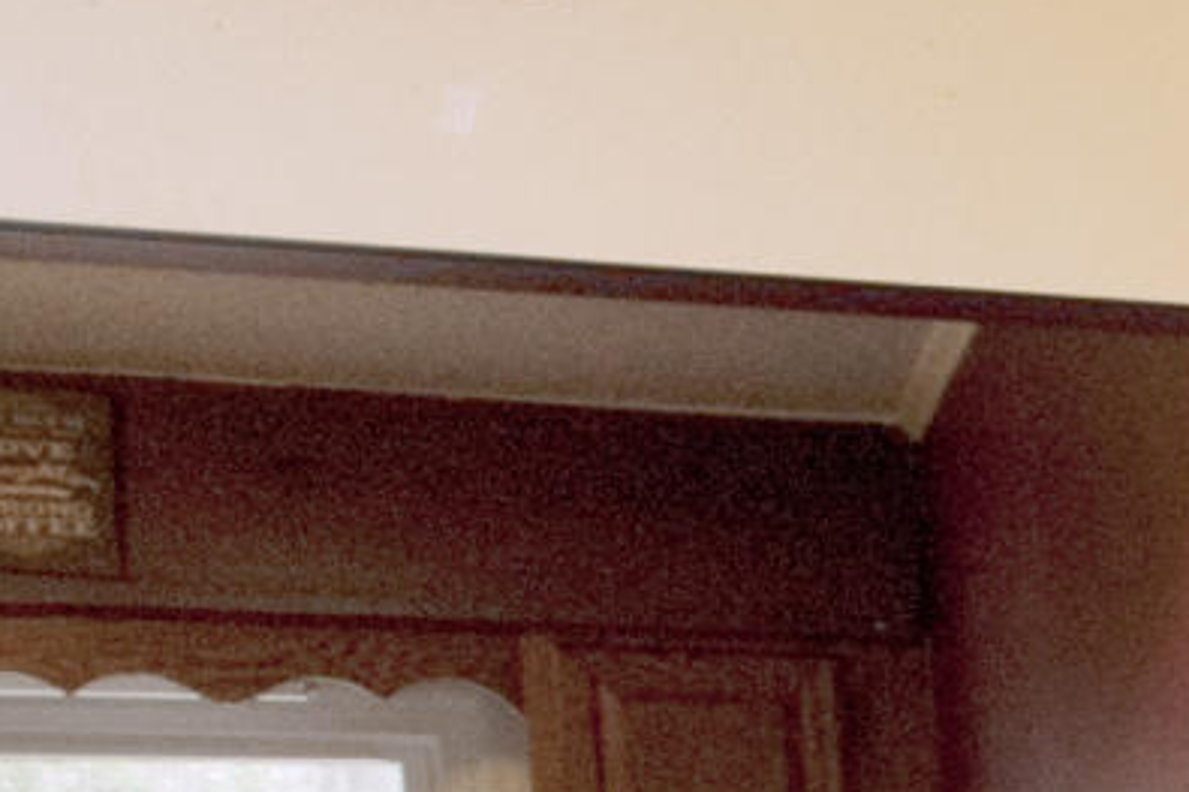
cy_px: 2174
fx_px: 3763
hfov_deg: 12.6
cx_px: 3088
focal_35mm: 114
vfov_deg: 9.8
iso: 200
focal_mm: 10
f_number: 4
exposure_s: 1/30
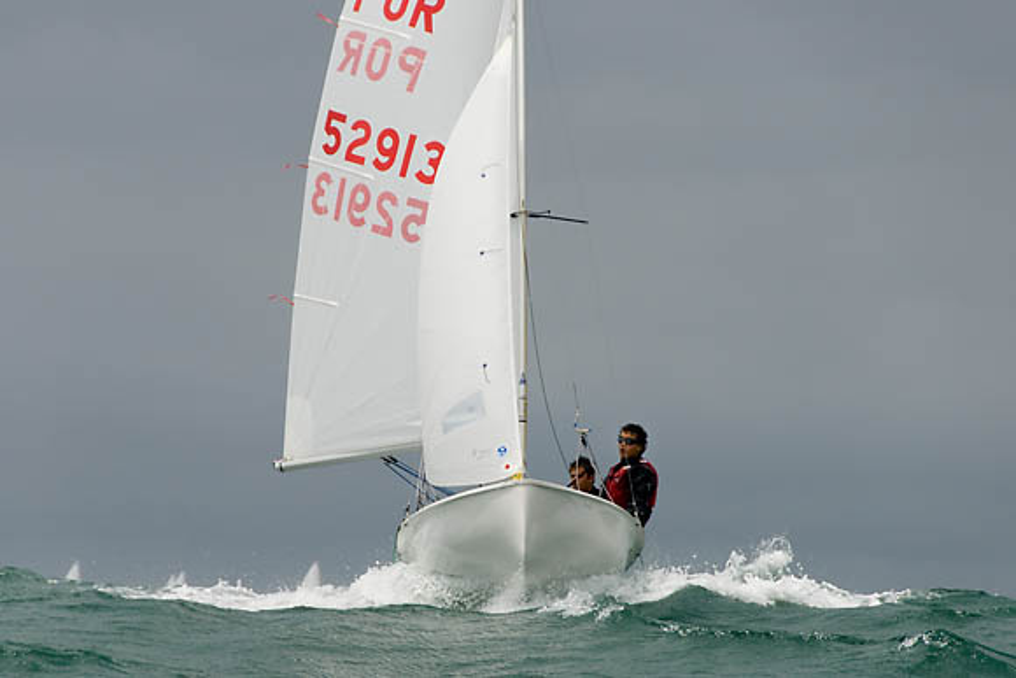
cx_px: 508
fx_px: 6351
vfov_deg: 6.1
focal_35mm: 225
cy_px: 339
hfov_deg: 9.1
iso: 200
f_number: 7.1
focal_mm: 150
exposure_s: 1/1500
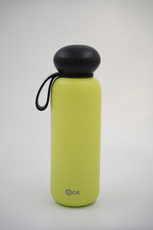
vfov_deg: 30.2
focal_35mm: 67
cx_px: 76
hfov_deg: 20.4
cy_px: 115
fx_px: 426
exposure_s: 1/250
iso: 100
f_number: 2.8
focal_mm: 66.8
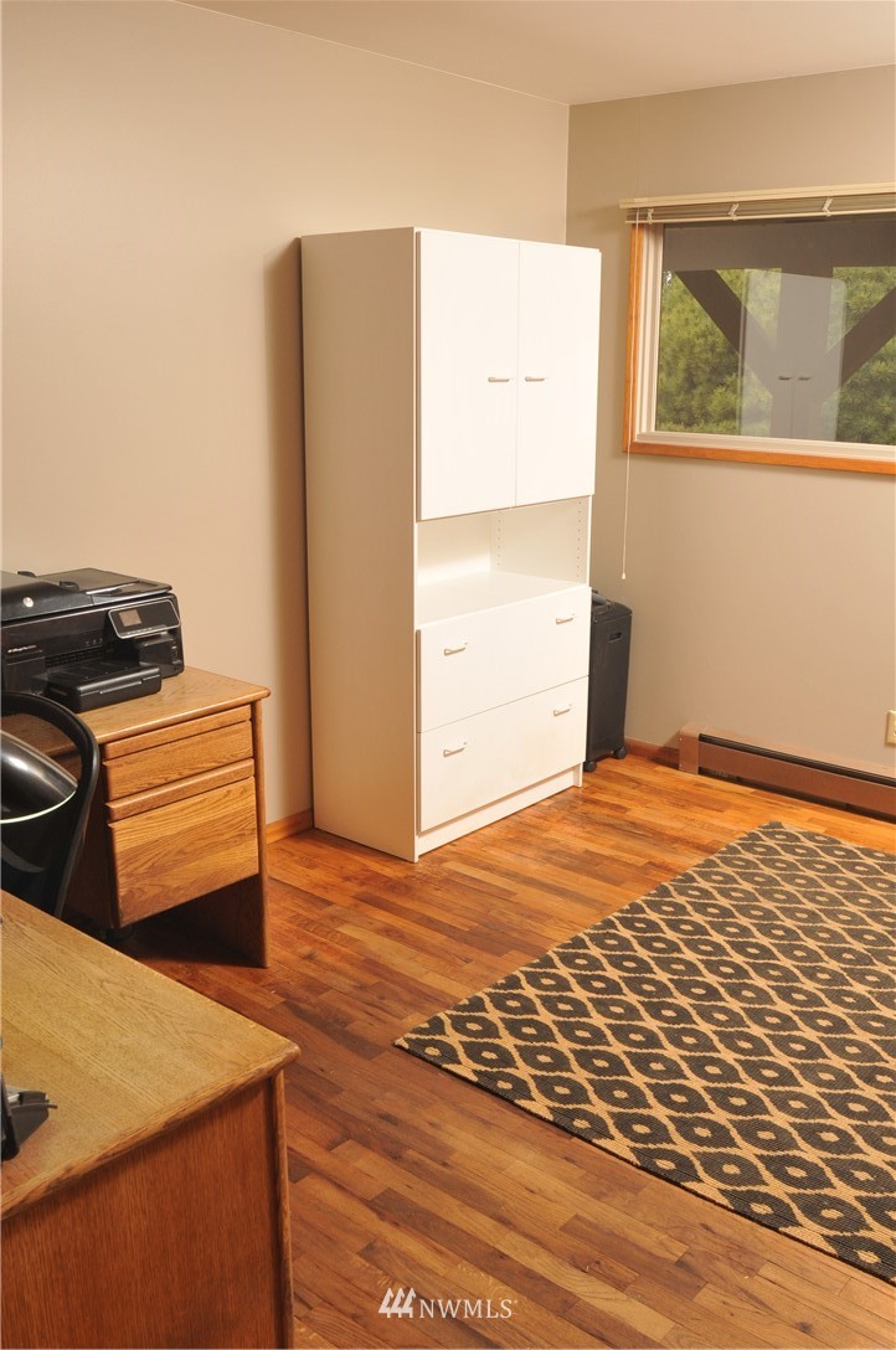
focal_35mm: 32
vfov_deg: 59.6
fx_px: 1180
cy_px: 675
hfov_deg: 41.6
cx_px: 448
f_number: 9
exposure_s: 1/125
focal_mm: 21
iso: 400
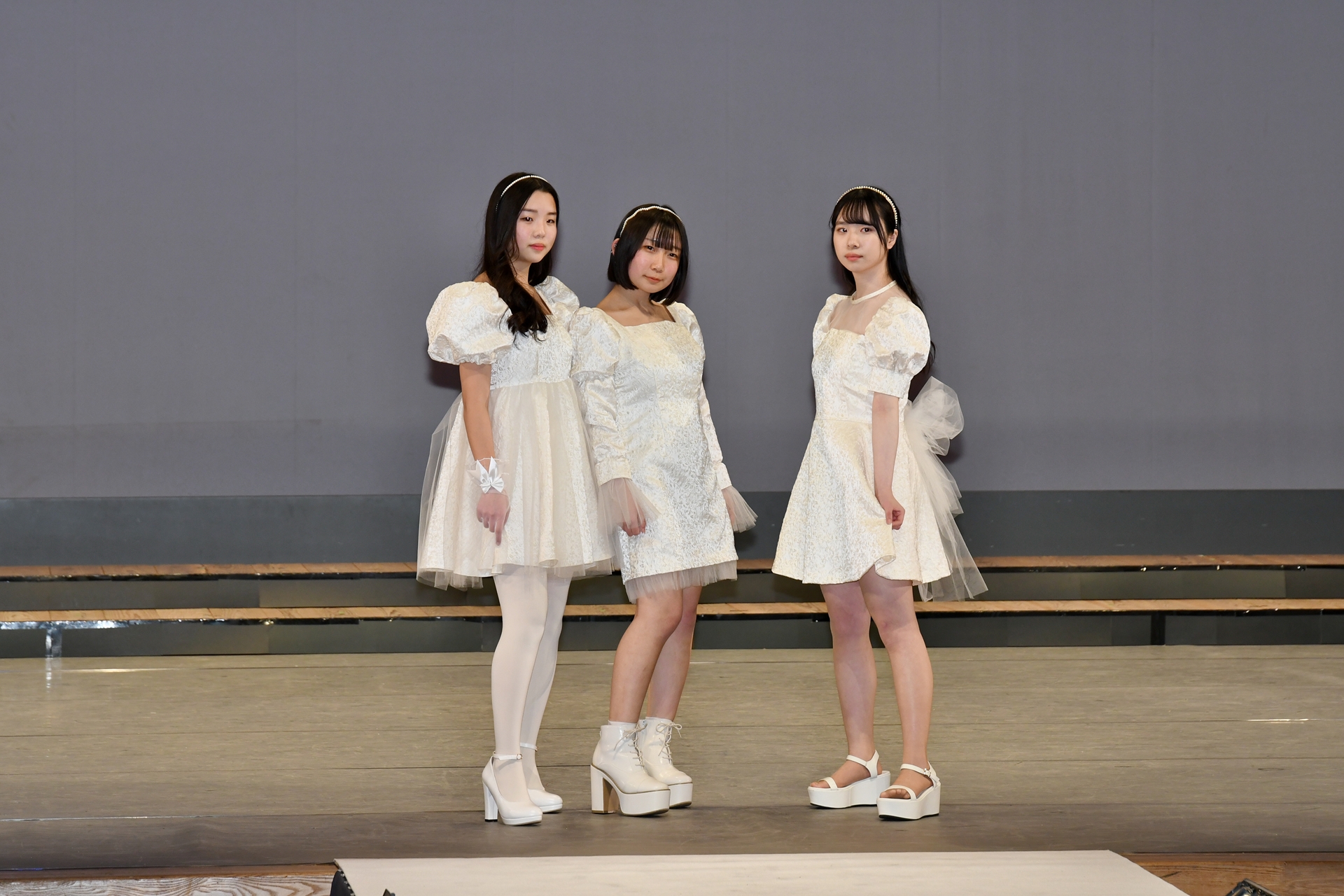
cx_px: 672
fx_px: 6272
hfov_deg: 12.2
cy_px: 448
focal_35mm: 168
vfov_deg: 8.2
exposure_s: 1/250
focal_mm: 112
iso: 800
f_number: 5.6
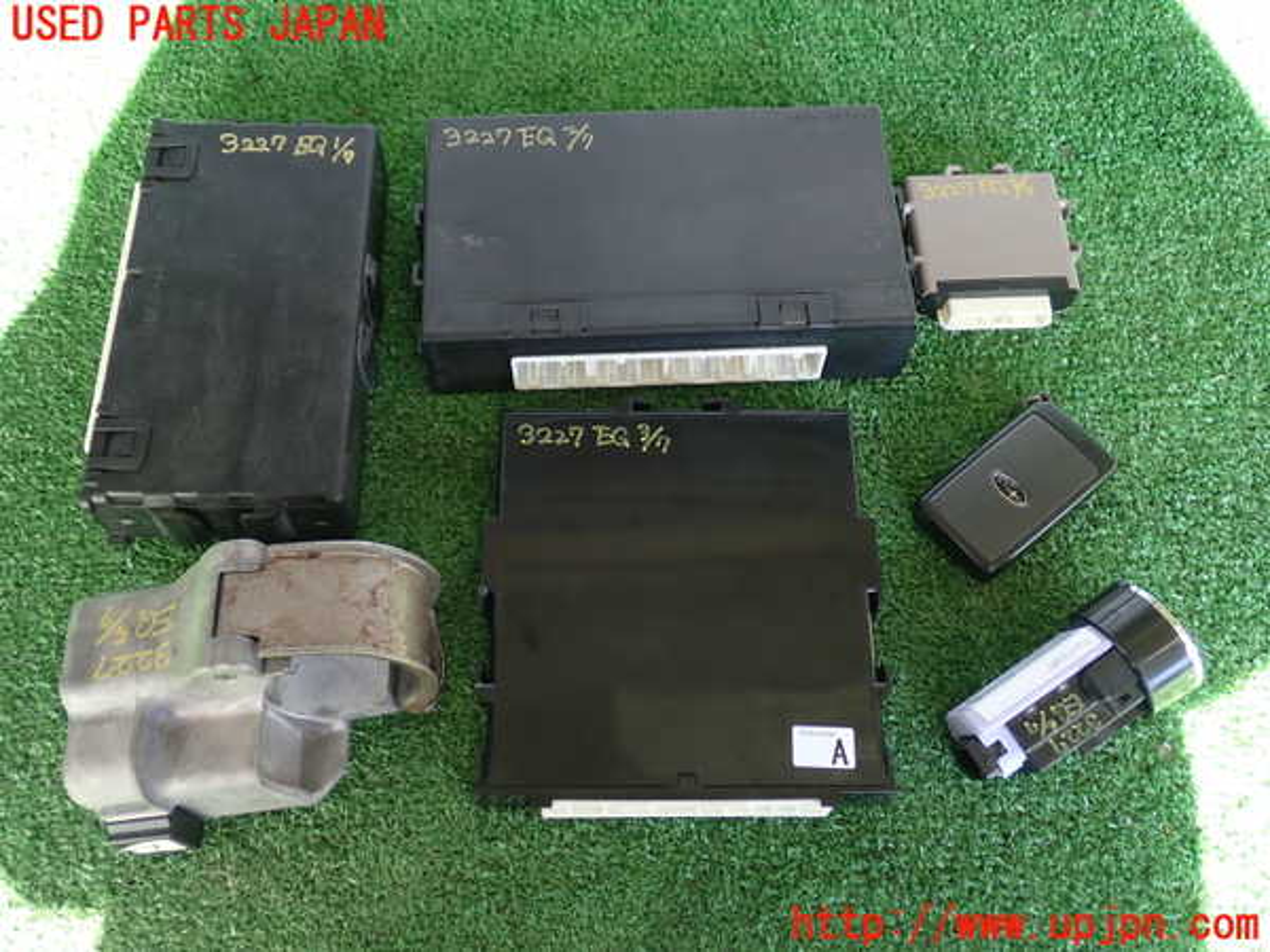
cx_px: 635
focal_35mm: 36
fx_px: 1321
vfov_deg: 39.7
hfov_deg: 51.4
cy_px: 476
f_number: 2.5
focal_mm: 6.37
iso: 125
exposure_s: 1/80
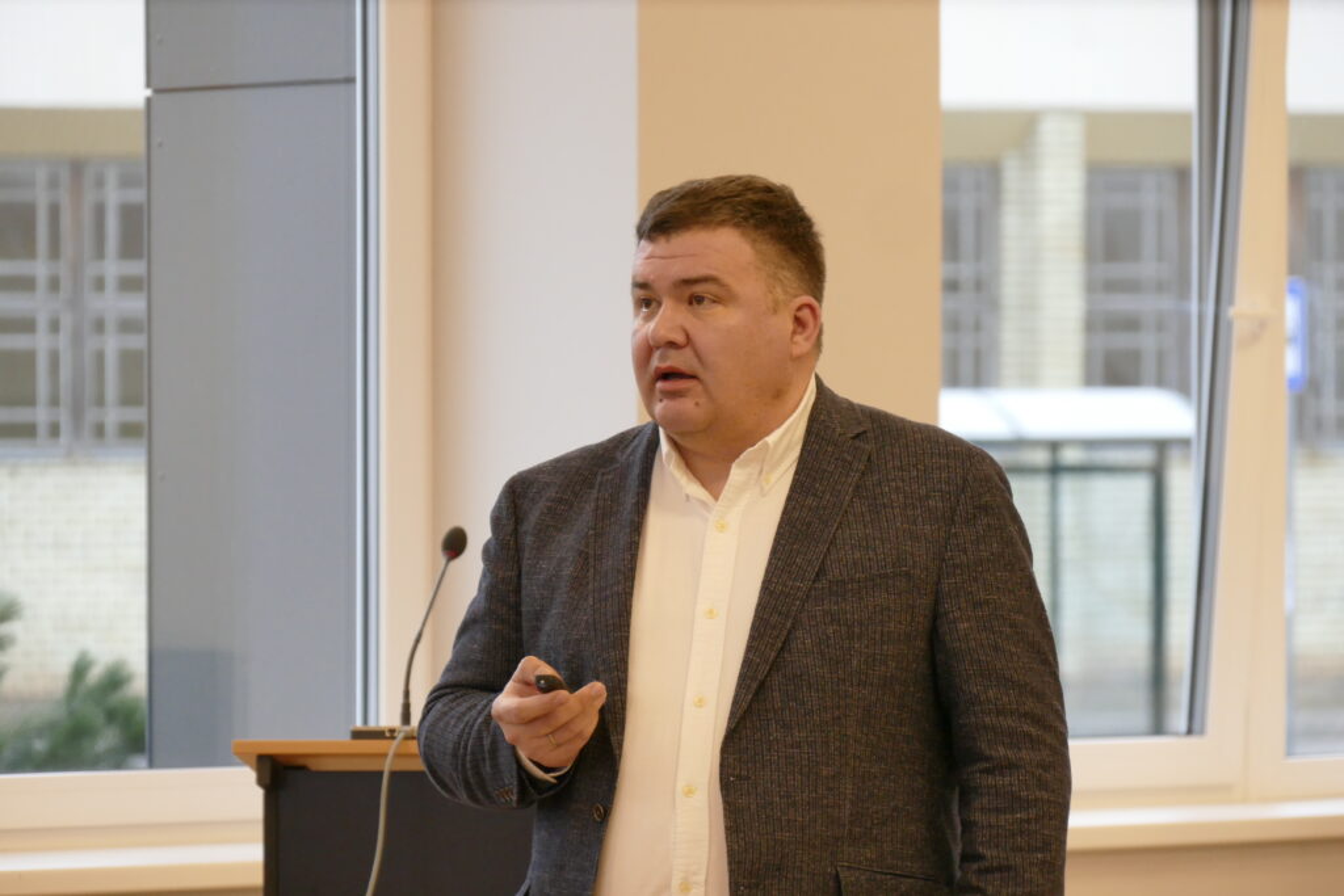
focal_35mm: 250
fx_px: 9334
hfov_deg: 8.2
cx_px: 672
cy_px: 448
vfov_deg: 5.5
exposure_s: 1/125
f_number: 4
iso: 1000
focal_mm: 91.1
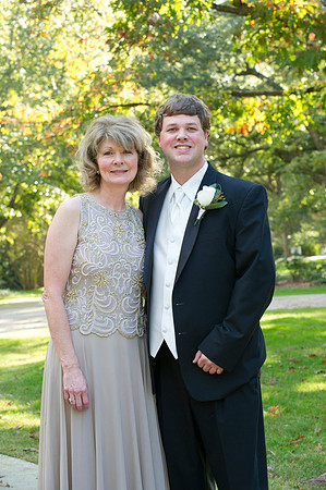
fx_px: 1225
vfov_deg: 22.6
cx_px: 163
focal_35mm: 90
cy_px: 245
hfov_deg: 15.2
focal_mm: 90
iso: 500
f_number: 5.6
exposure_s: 1/100
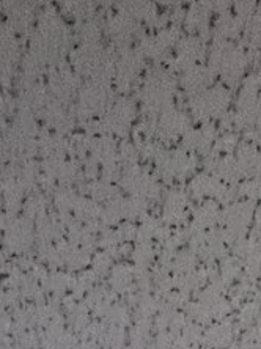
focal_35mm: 90
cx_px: 35
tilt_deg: -6.0
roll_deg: +2.5
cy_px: 1171
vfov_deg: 10.1
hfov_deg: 16.2
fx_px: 907
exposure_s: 1/61
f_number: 1.8
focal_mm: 1.57
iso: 250
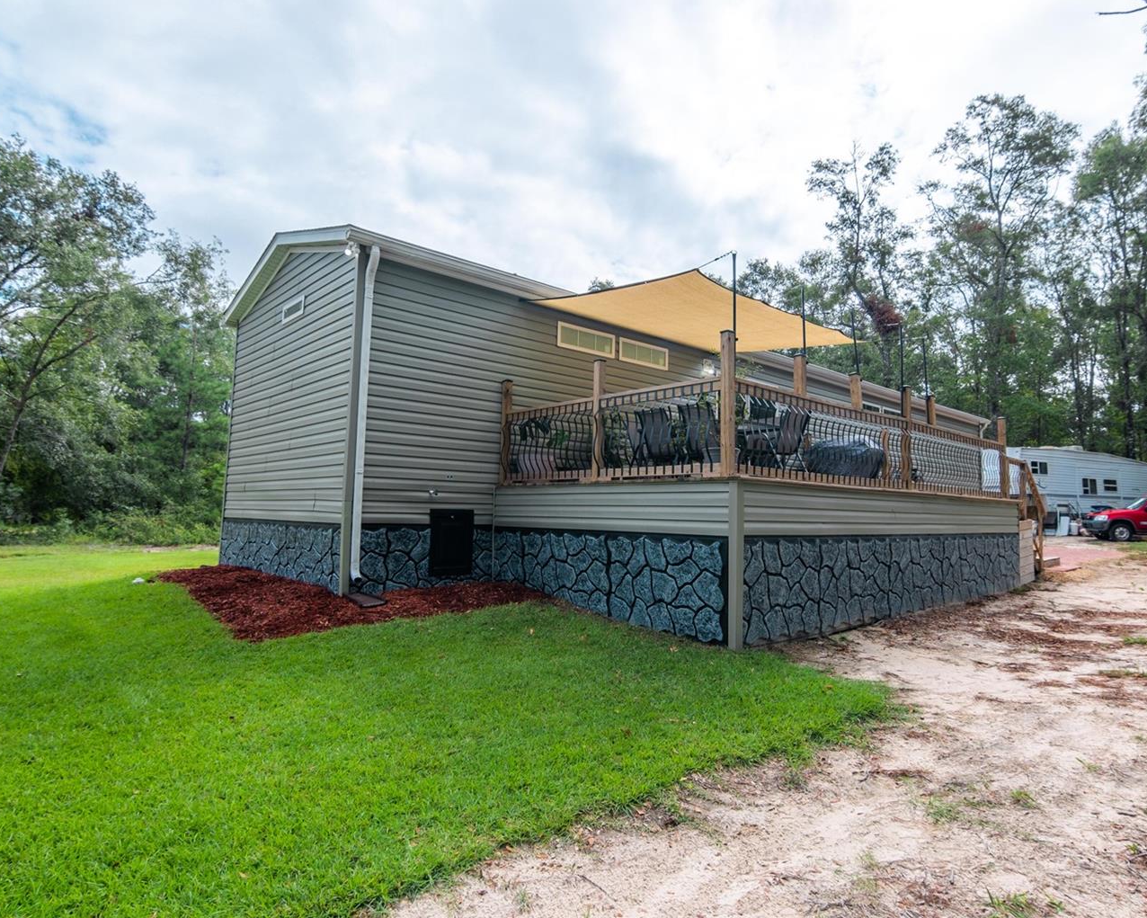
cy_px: 448
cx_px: 621
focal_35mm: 20
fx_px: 679
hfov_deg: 80.2
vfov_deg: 68.1
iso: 800
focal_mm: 11
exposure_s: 1/2500
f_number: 8
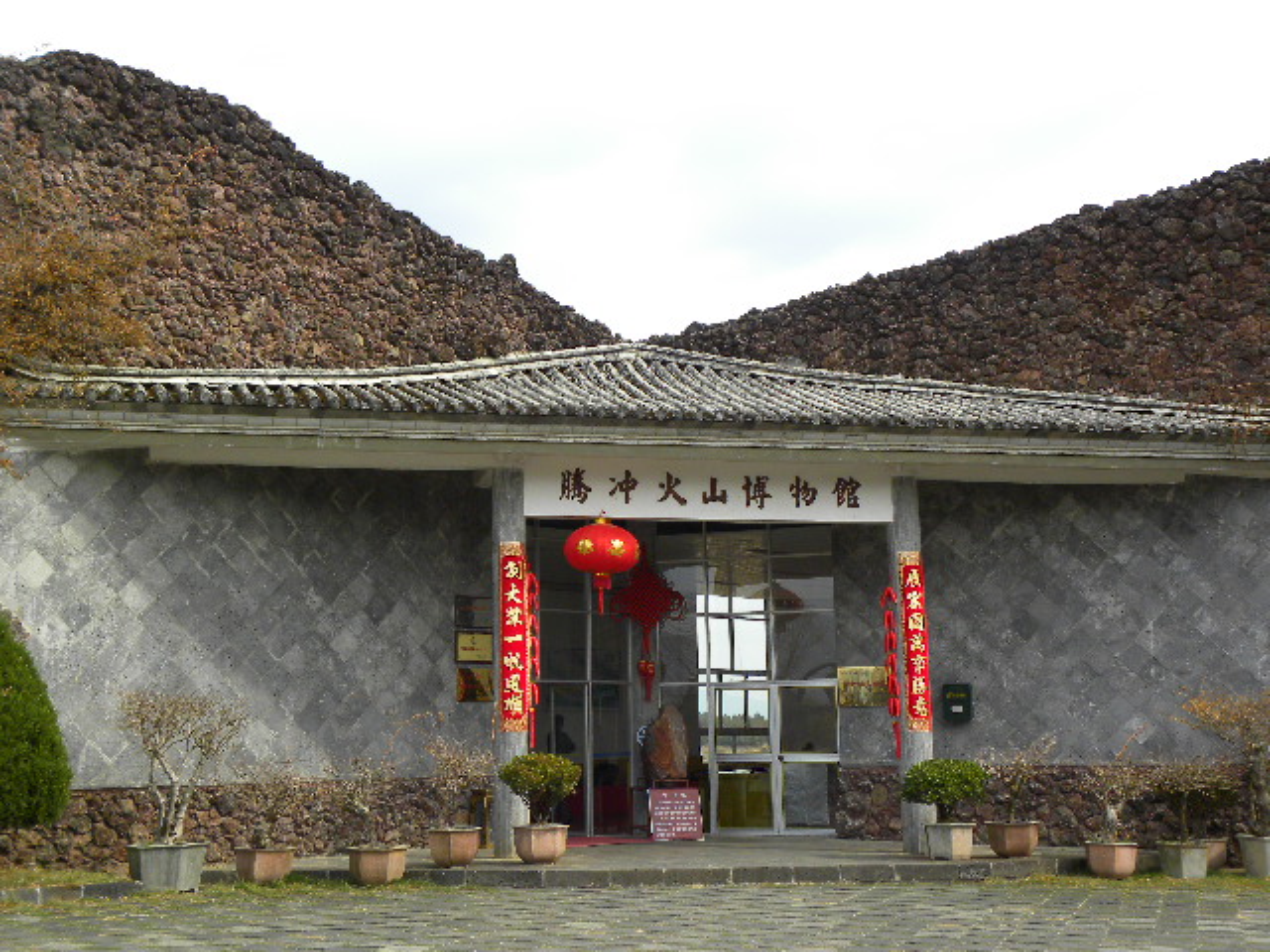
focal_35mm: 46
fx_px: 1688
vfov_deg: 31.5
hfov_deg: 41.2
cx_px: 635
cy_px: 476
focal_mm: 8.2
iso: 64
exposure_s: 1/212
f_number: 4
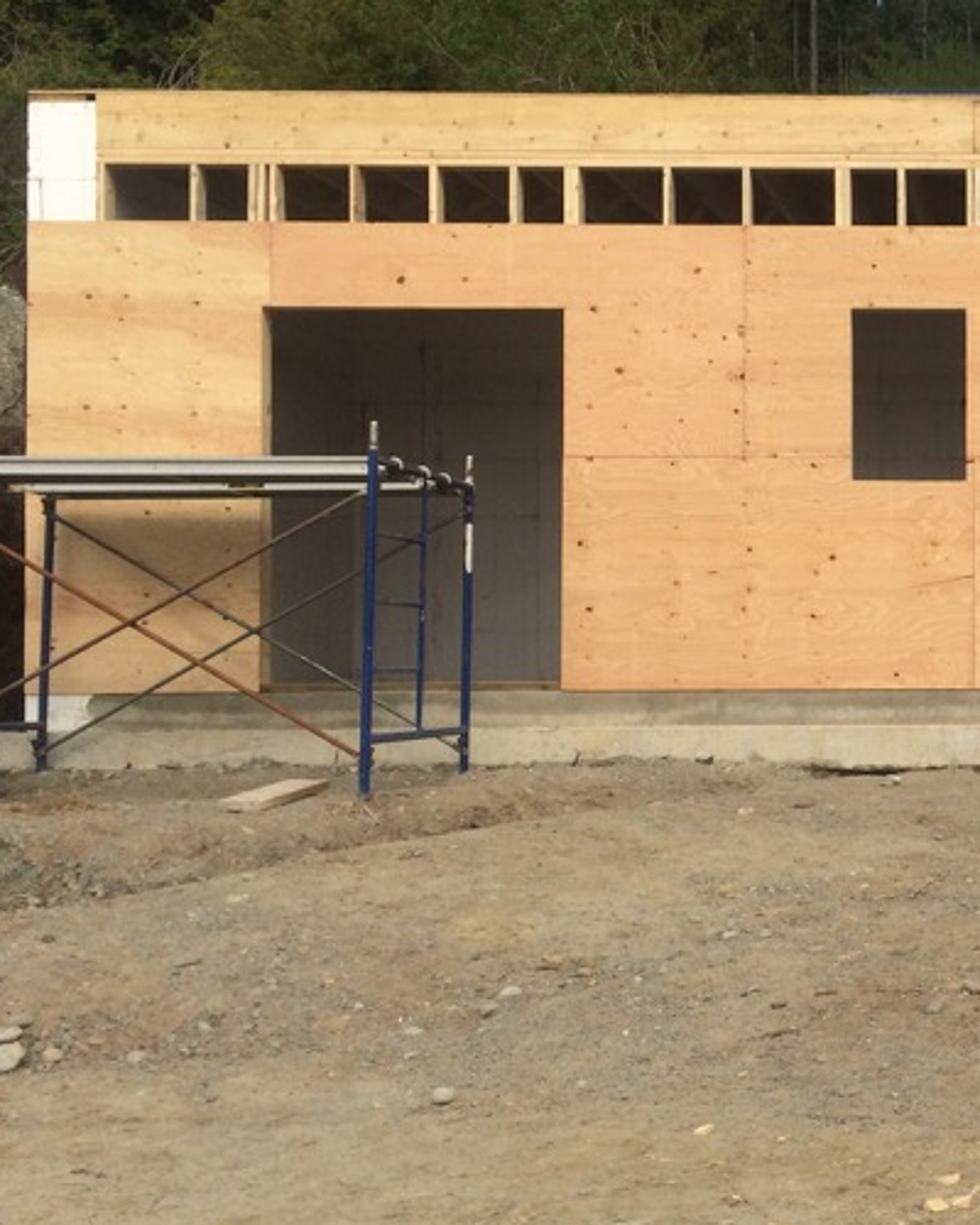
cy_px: 529
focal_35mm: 58
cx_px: 1105
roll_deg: +0.5
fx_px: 2103
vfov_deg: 32.4
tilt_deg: +0.5
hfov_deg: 24.3
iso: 32
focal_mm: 4.15
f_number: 2.2
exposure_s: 1/1786
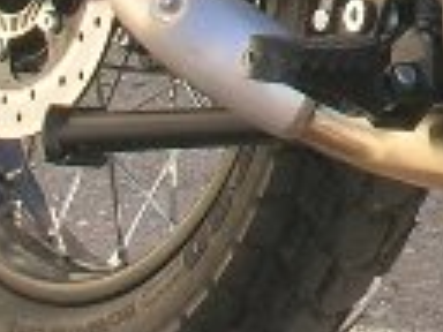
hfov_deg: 5.3
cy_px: -398
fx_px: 4633
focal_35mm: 362
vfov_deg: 4.0
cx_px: 1066
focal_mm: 9.7
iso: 50
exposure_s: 1/54.1
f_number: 5.9
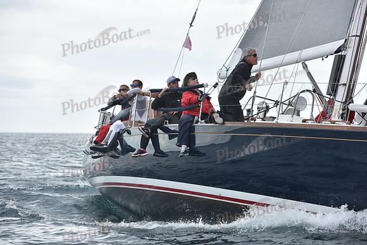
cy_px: 122
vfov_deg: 9.5
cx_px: 184
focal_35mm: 145
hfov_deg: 14.2
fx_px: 1478
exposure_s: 1/800
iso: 250
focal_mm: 145
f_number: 6.3
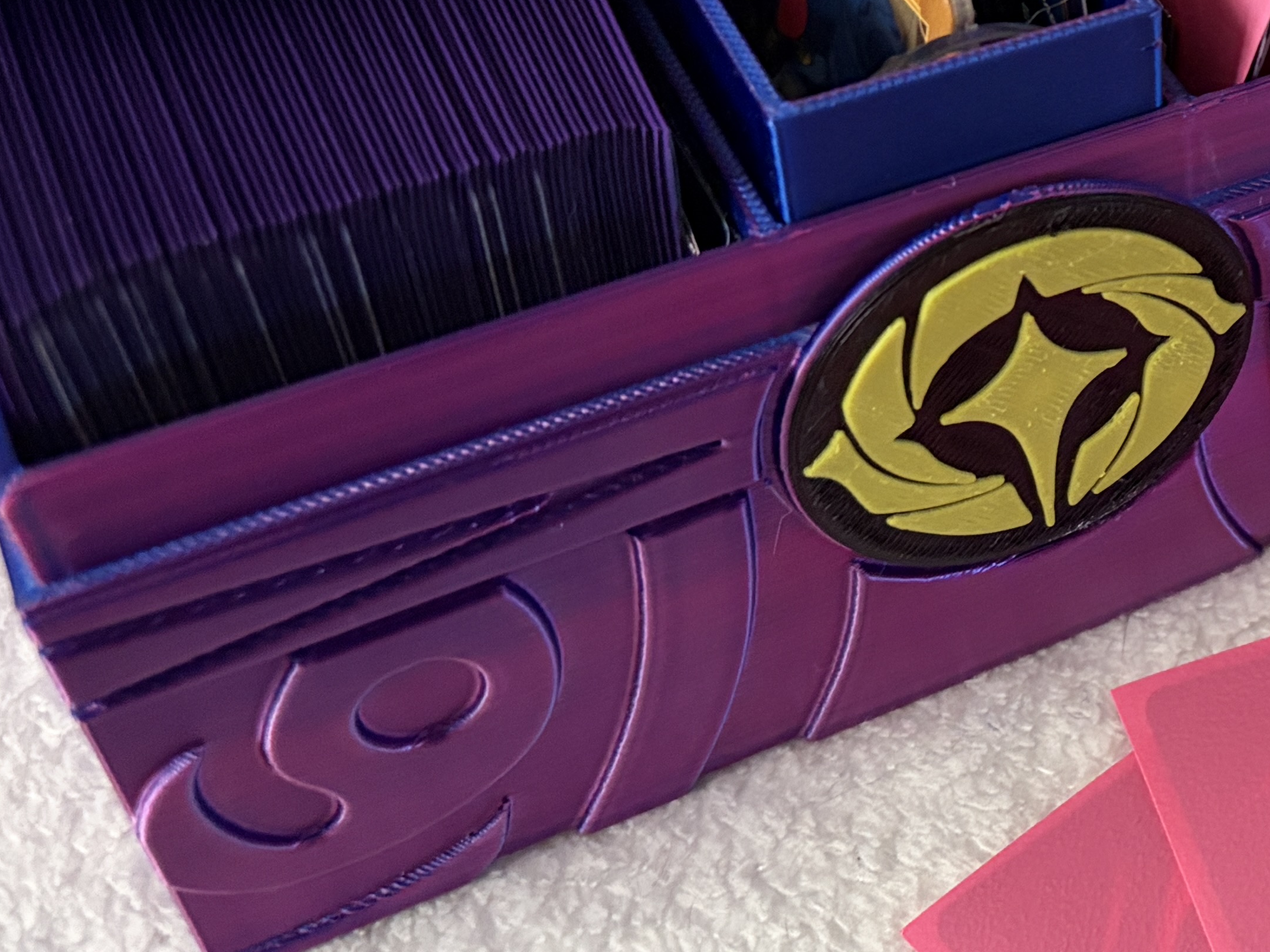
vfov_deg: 21.2
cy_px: 319
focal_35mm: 69
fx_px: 2531
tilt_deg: -48.5
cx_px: 1571
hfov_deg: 25.0
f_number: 1.6
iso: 500
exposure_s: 1/60
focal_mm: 5.96
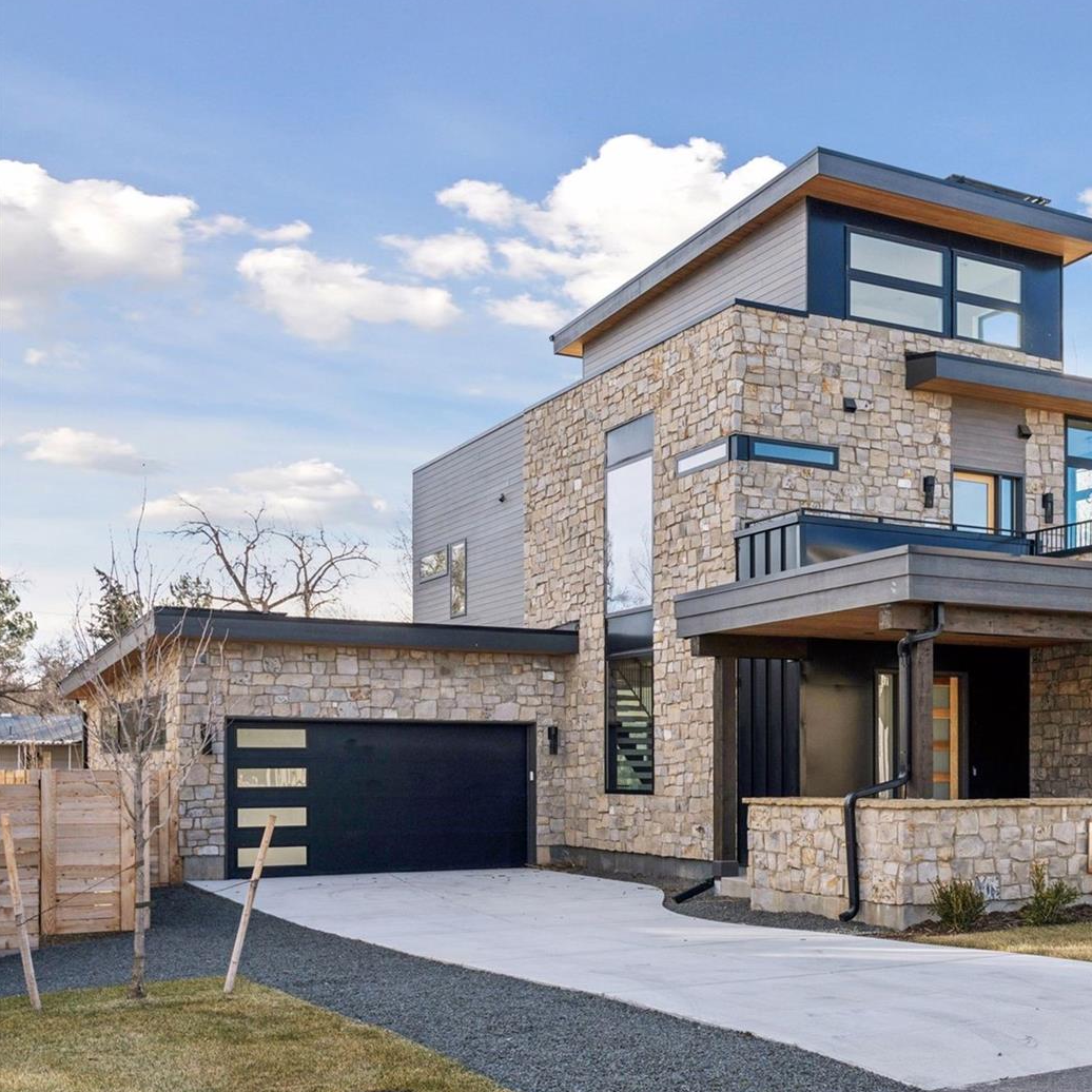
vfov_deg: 40.0
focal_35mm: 42
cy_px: 549
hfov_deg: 38.8
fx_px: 1499
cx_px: 840
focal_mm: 32
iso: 400
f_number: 8
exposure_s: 1/1000
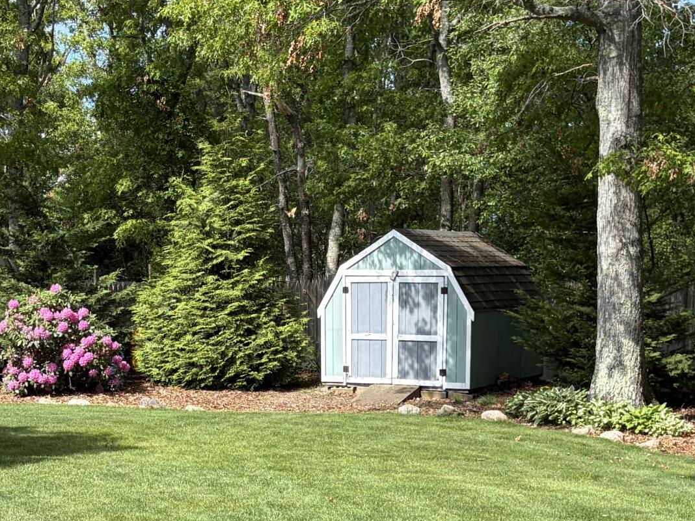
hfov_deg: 26.6
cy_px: 334
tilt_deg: -1.5
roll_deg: +1.1
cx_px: 257
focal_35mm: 73
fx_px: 1466
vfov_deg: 20.1
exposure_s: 1/907
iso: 50
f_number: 1.6
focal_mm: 5.96
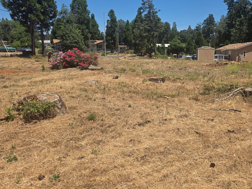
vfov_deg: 48.0
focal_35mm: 29
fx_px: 211
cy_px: 79
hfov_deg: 61.5
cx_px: 141
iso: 80
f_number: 1.7
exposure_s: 1/5958
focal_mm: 6.3
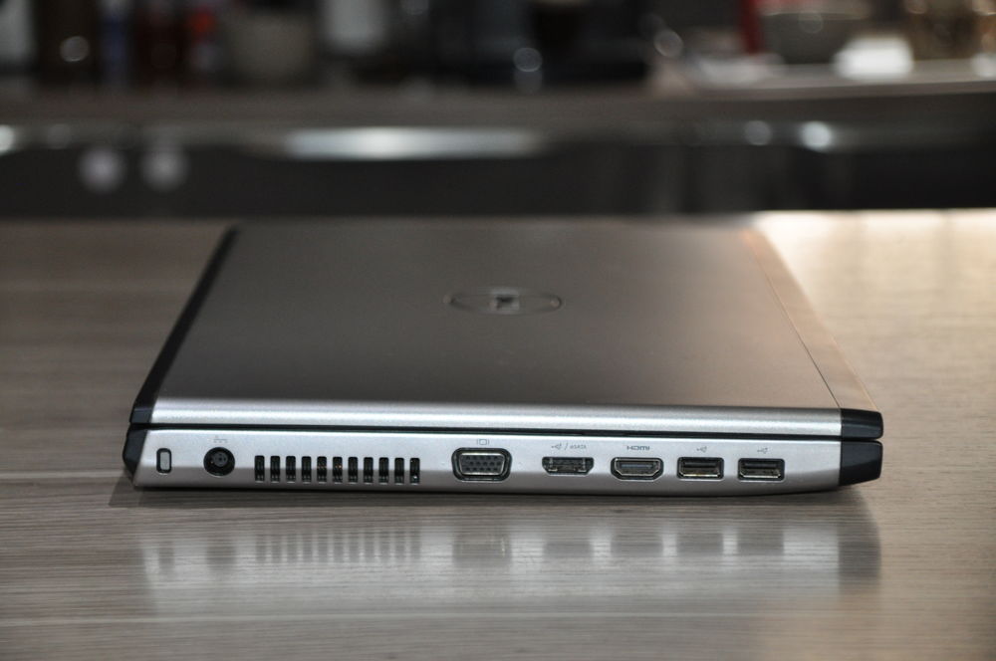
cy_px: 330
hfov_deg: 19.5
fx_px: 2901
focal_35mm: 105
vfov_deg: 13.0
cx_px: 498
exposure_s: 1/60
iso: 800
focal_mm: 70
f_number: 5.3
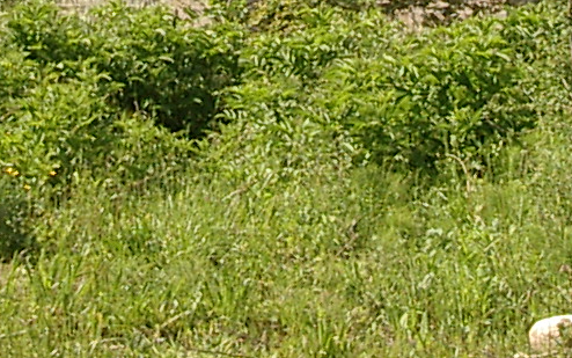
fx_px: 2604
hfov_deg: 12.5
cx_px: 261
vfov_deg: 7.6
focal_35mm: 167
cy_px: -341
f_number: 4.8
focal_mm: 5.8
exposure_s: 1/200
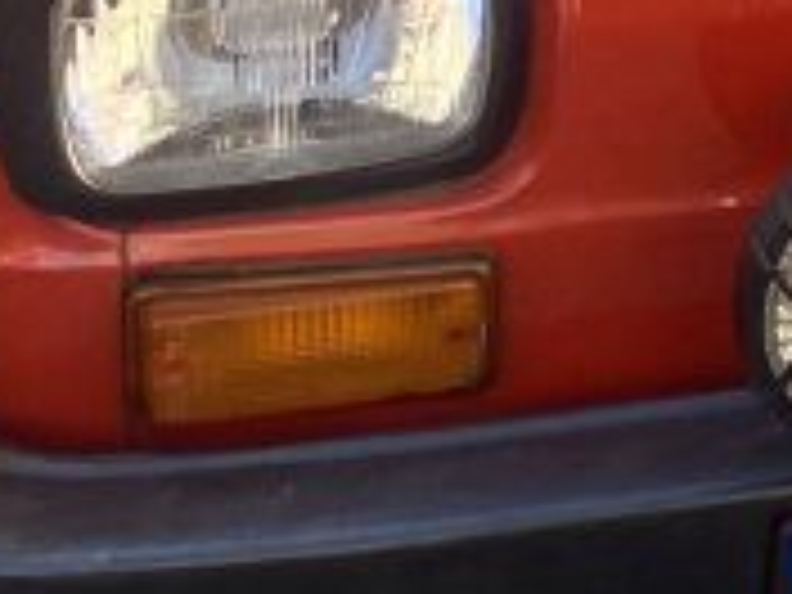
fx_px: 3455
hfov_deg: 11.2
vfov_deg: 8.9
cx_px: 1809
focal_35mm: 151
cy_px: -792
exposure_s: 1/475
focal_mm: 4.25
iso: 32
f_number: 1.8
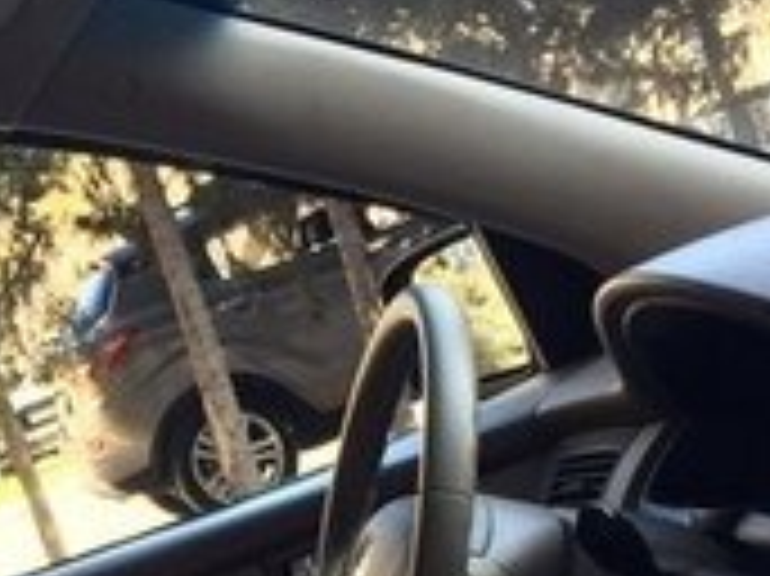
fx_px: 2490
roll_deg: +21.4
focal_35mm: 112
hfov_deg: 17.1
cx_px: -45
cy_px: 650
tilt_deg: -6.2
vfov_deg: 12.9
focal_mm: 4.15
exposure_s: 1/100
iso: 64
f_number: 2.2
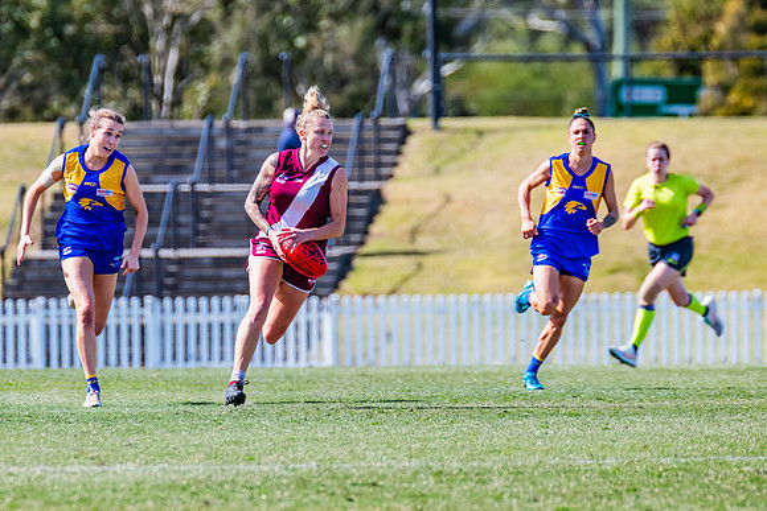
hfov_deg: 3.3
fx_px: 13274
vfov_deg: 2.2
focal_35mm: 623
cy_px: 208
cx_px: 307
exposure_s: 1/1600
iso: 800
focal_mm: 420
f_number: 6.3
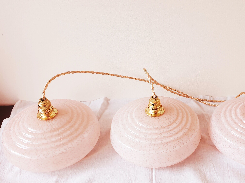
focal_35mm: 36
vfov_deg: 39.4
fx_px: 255
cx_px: 157
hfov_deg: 50.7
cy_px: 112
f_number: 2.4
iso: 50
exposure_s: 1/127
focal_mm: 4.3
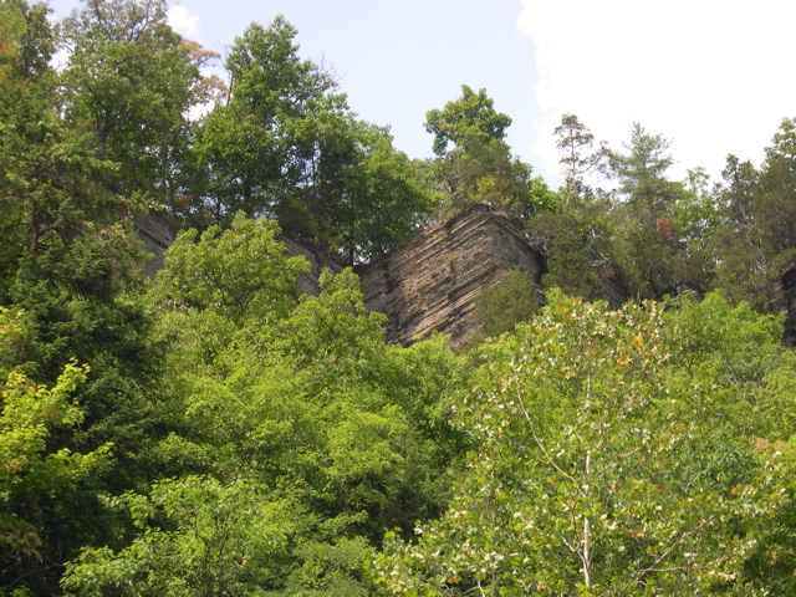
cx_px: 398
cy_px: 298
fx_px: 2116
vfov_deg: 16.1
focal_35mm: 92
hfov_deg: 21.3
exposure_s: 1/260
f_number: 4.5
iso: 100
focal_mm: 19.5
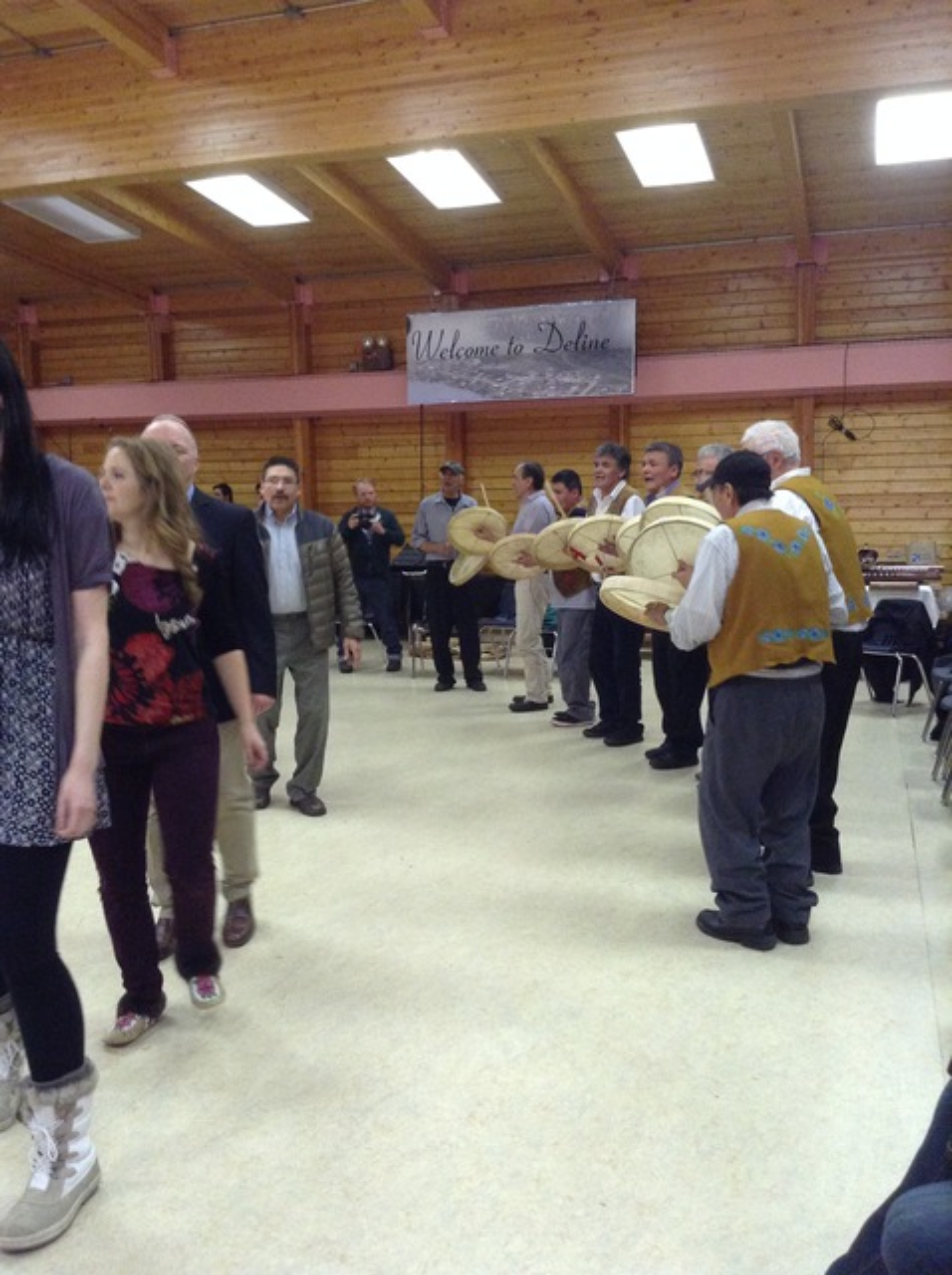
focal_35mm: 33
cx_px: 476
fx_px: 1213
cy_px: 638
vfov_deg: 55.4
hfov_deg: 42.8
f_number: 2.4
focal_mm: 3.3
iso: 200
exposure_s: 1/24
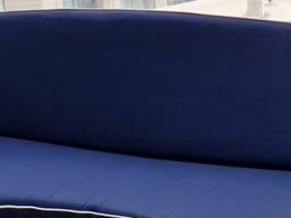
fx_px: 841
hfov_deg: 19.6
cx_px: 169
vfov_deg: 14.8
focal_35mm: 100
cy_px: 103
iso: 50
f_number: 1.8
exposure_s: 1/202
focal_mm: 5.4
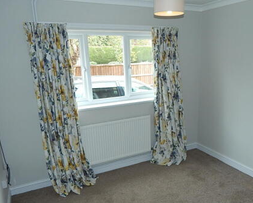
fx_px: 225
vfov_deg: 48.4
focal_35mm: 30
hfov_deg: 58.5
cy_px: 113
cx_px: 146
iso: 125
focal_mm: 4
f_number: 3
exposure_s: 1/30
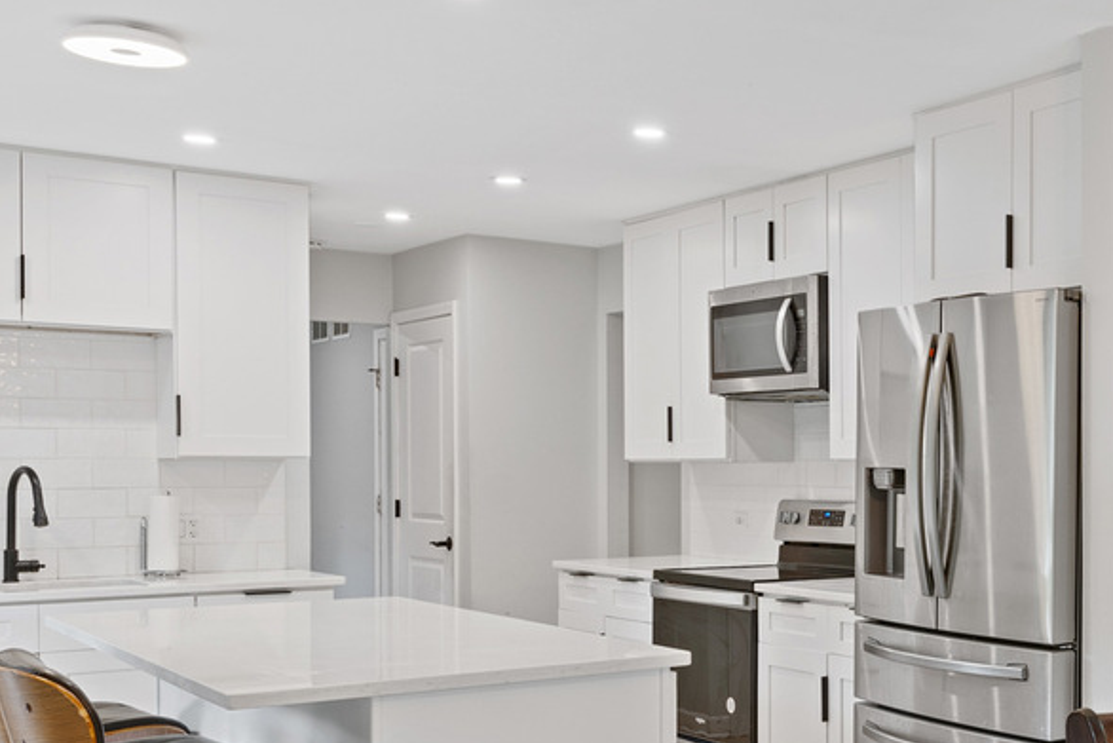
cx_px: 1096
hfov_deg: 37.7
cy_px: 581
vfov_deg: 28.1
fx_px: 1453
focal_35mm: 47
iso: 320
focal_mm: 17
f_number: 8
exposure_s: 1/1.67
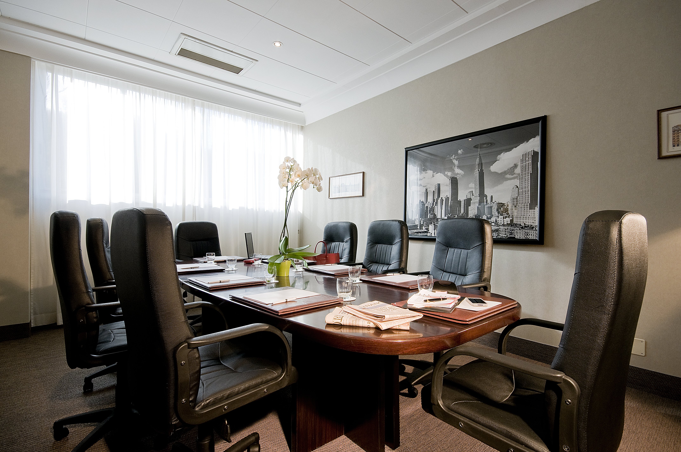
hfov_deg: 92.5
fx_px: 326
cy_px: 226
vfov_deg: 69.5
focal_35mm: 17
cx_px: 340
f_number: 10
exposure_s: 1/15
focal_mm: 11.5
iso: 200
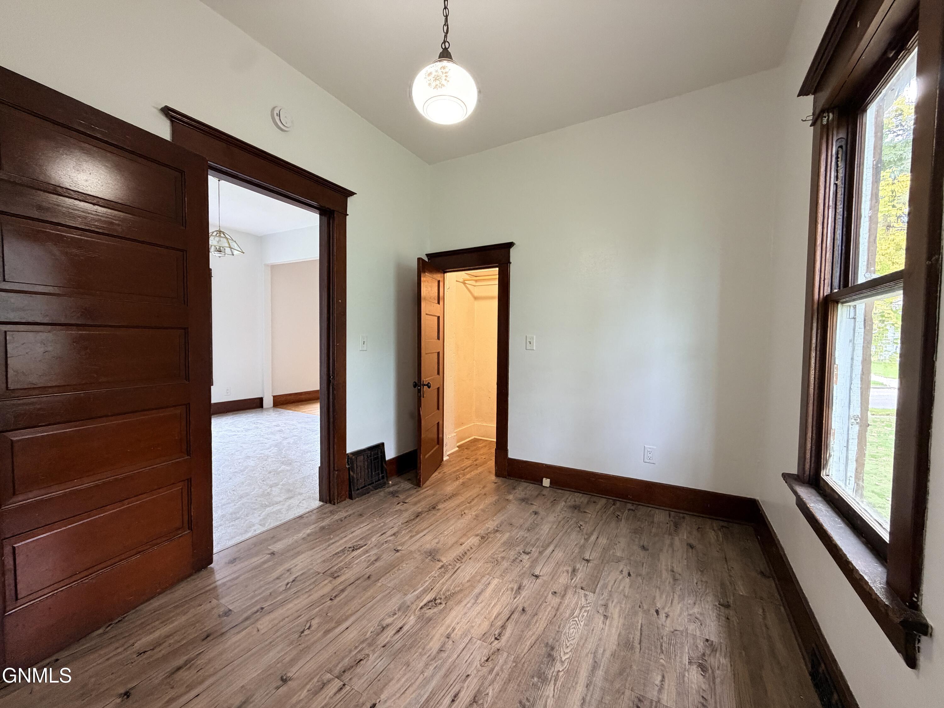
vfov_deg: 85.7
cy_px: 354
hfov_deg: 102.1
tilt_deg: -2.7
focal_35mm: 14
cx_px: 472
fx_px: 382
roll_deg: -0.3
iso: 320
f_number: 2.2
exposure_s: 1/60
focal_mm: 2.22
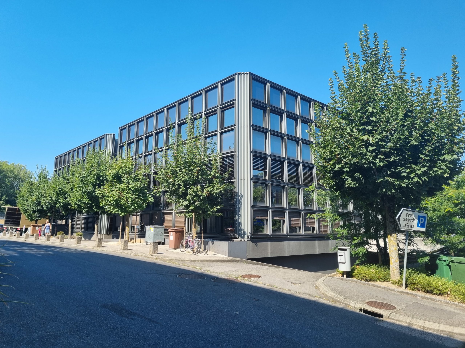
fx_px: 349
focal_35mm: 26
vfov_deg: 53.1
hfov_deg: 67.3
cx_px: 232
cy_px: 174
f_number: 1.8
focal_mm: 5.4
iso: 50
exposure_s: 1/1432
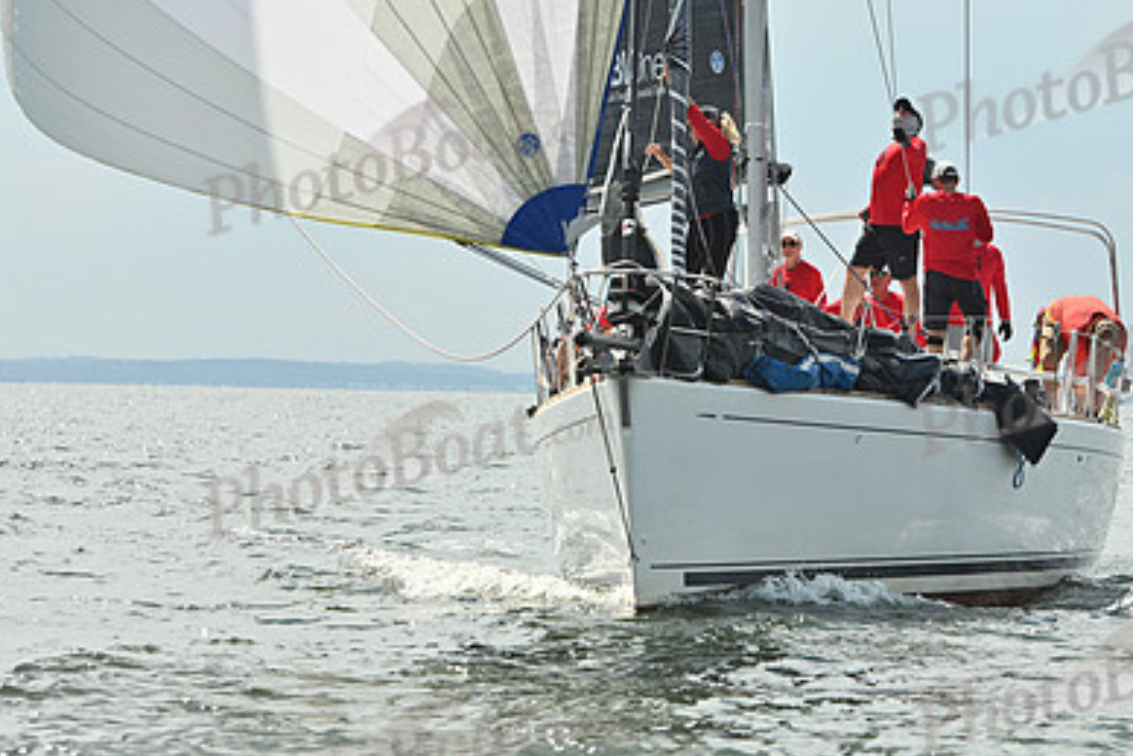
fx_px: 6359
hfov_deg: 10.2
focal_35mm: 202
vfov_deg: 6.8
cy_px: 270
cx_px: 768
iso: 320
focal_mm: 135
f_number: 9
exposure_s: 1/1600
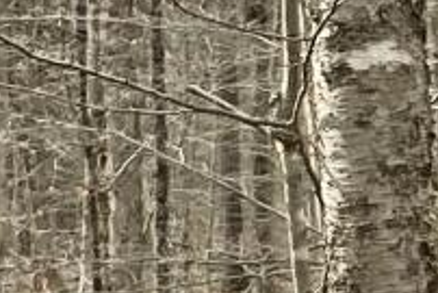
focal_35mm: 268
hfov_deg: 7.5
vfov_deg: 4.9
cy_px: 886
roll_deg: +0.2
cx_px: 718
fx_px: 3263
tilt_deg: -9.2
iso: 32
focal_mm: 4.2
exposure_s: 1/818
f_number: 1.6
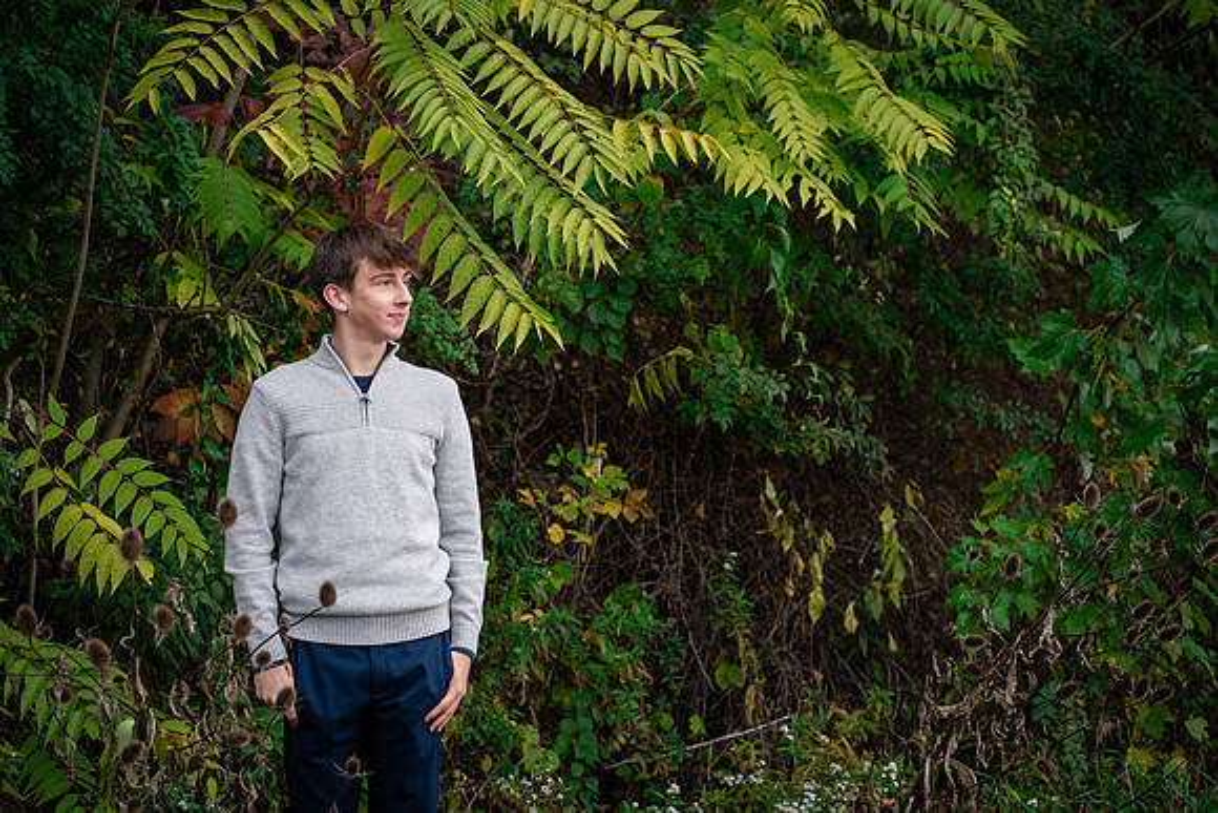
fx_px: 2876
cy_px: 406
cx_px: 609
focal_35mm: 85
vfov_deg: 16.1
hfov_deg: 23.9
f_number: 3.5
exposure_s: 1/60
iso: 640
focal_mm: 85
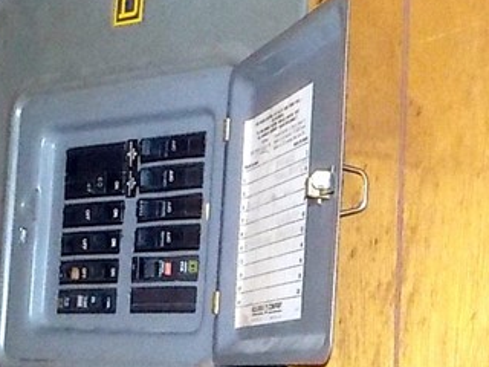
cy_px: 248
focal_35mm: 96
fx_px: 1356
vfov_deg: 15.4
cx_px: 174
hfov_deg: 20.4
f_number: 3.3
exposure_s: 1/4
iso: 800
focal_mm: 4.1
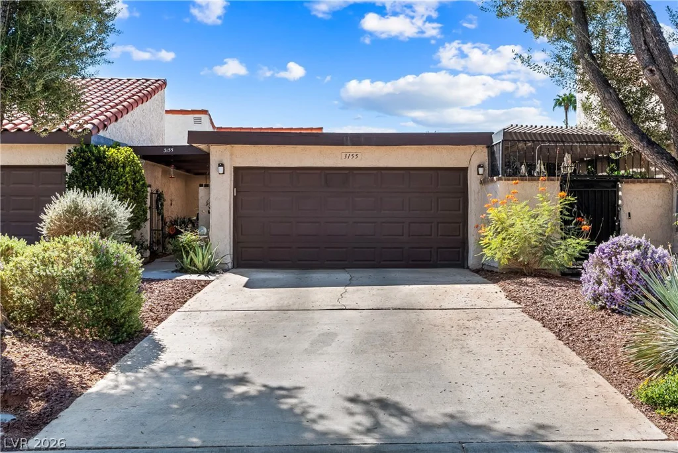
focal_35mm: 34
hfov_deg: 55.8
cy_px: 226
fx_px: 640
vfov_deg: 38.9
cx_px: 339
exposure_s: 1/8000
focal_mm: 23
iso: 400
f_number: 8
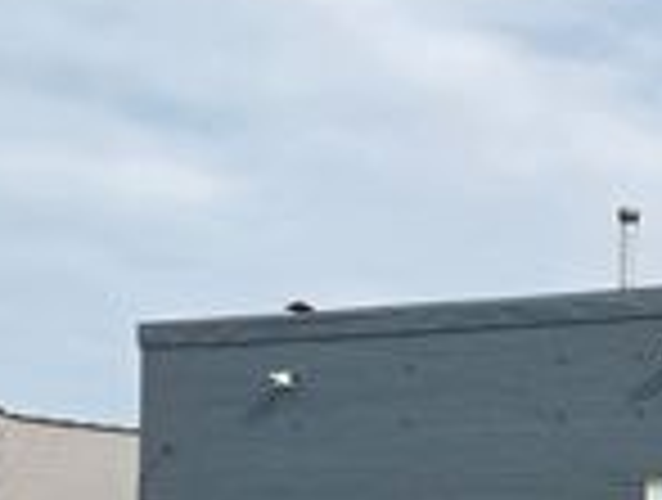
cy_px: 489
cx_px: 653
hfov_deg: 23.9
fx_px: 1495
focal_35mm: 78
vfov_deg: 18.5
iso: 80
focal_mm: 5.4
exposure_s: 1/4883
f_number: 1.8
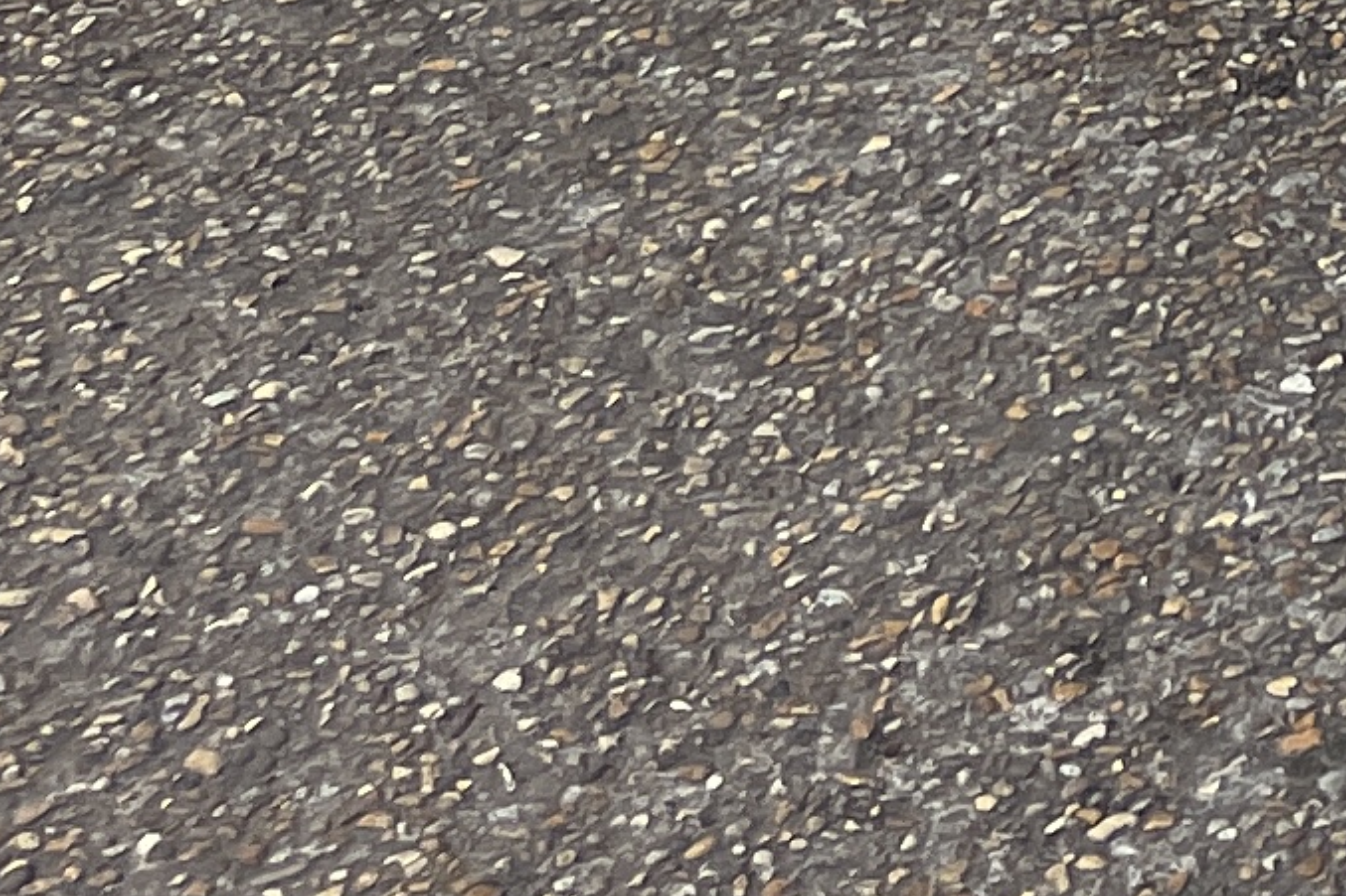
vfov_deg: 7.4
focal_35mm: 161
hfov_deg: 10.6
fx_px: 6018
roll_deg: +0.1
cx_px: 3446
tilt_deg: -9.2
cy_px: -1862
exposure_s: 1/465
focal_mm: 4.2
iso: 32
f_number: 1.6
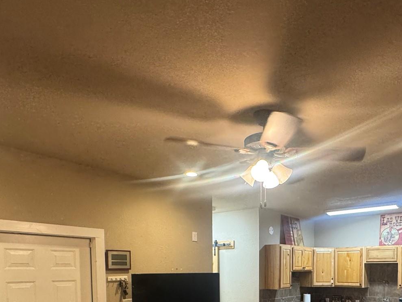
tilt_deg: -3.0
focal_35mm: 29
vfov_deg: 42.7
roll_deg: +0.0
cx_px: 267
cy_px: 290
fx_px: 337
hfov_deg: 60.3
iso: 250
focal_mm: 2.22
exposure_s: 1/60
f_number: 2.2
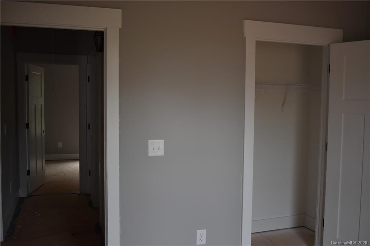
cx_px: 185
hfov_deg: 53.1
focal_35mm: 36
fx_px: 370
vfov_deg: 36.8
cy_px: 123
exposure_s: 1/125
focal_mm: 24
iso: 800
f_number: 3.8
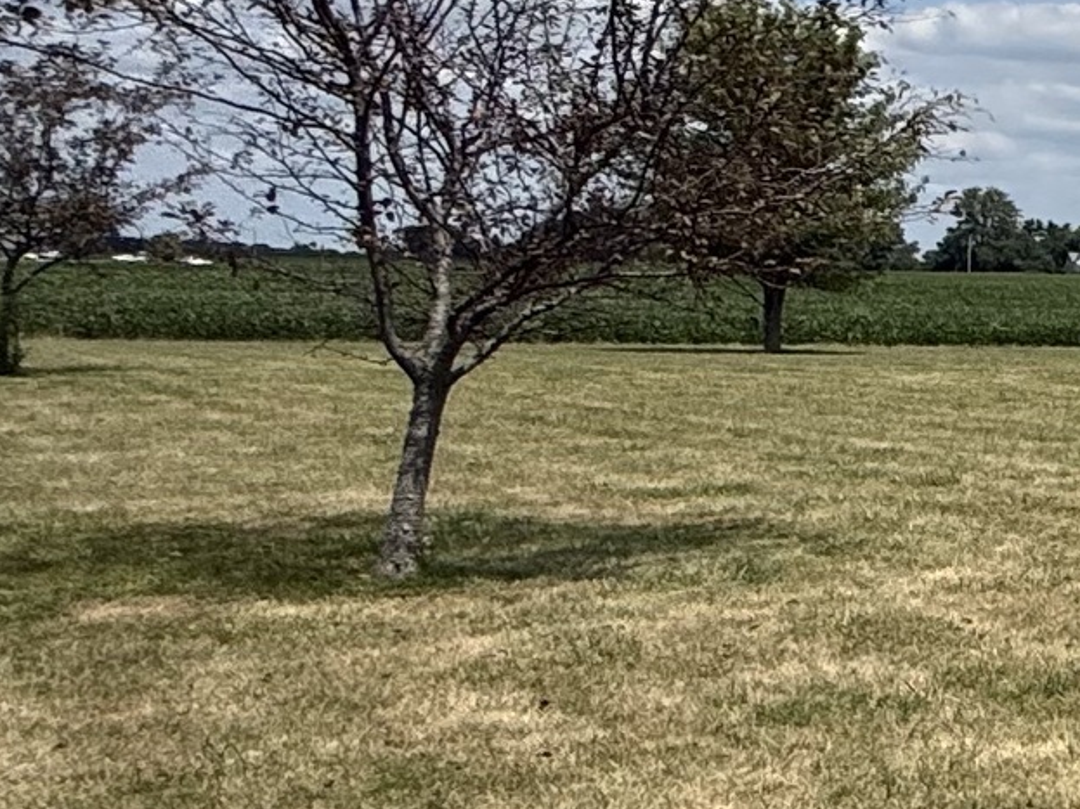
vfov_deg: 21.3
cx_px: 2378
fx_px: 2152
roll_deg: -1.5
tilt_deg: -1.3
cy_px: 378
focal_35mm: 69
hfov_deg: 16.8
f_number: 2.2
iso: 50
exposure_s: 1/3460
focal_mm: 2.22
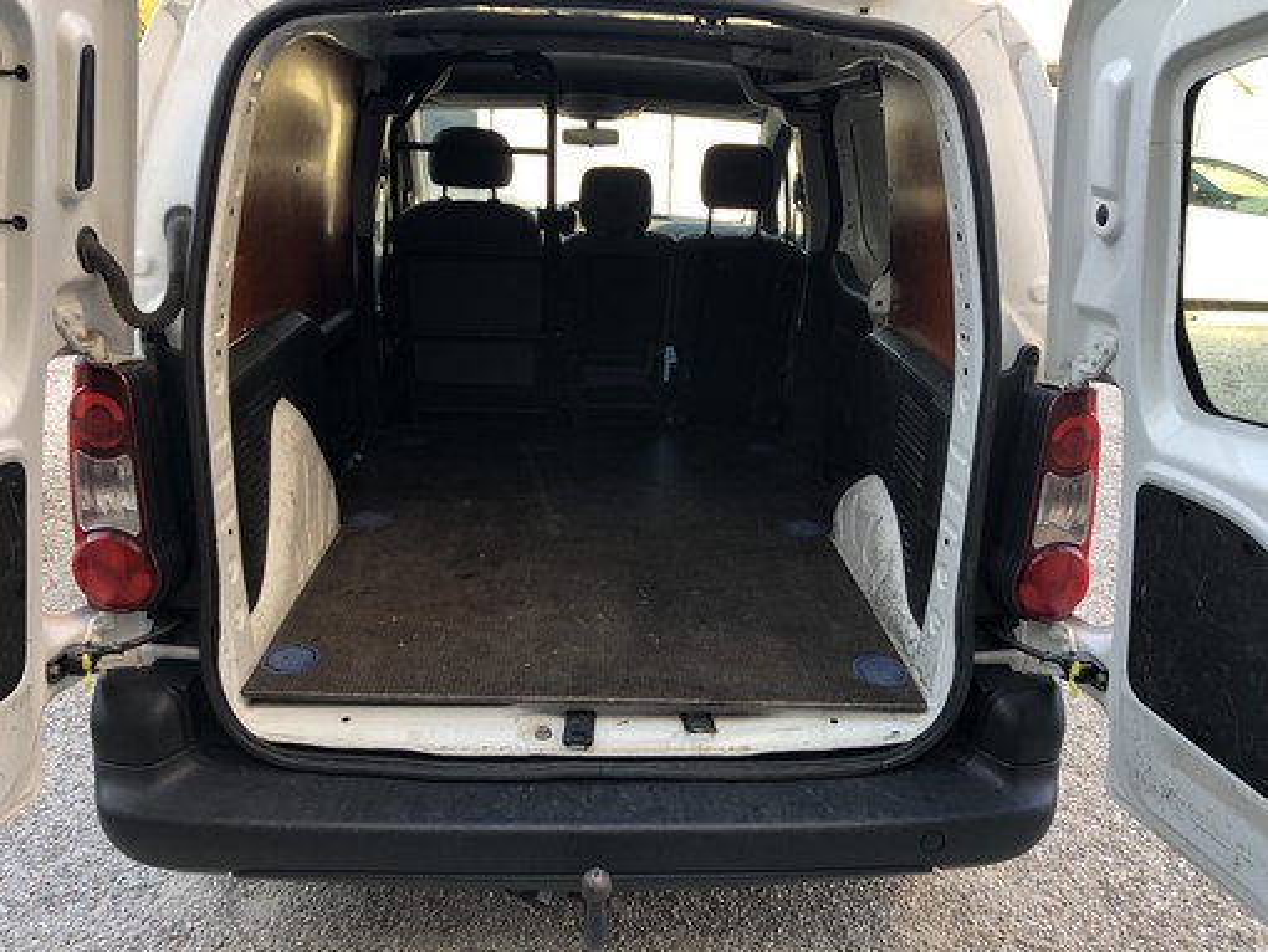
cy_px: 476
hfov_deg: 63.4
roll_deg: -1.9
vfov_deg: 49.8
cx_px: 634
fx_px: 1026
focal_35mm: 28
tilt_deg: -18.7
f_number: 1.8
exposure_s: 1/120
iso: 64
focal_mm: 4
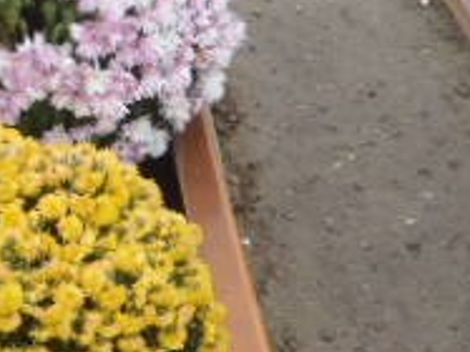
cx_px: -5
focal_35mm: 96
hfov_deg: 19.8
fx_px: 1303
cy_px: -118
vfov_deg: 14.7
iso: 64
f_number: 4
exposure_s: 1/60
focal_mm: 5
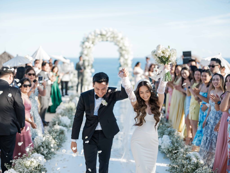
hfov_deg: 42.9
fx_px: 292
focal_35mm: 44
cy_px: 86
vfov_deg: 32.9
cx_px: 115
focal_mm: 55
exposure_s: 1/800
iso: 40
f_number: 1.7
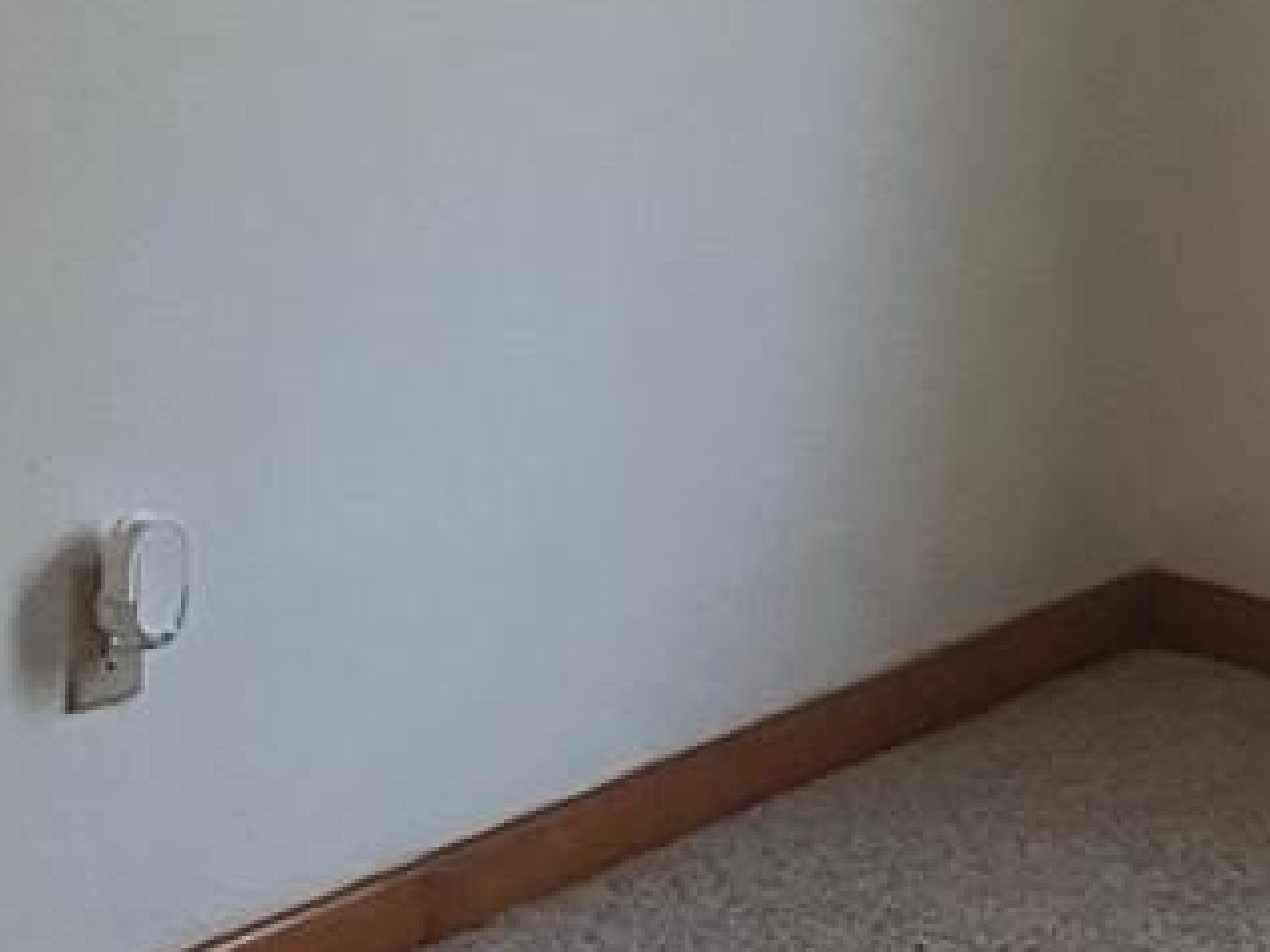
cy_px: -674
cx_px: 1085
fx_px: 4841
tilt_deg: -7.1
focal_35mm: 132
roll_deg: -3.9
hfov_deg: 14.8
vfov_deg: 10.6
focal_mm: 5.1
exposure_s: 1/60
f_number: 1.6
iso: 250
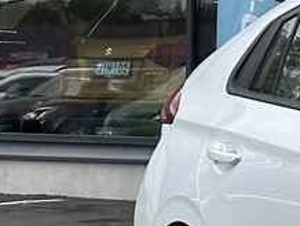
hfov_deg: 5.9
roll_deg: -0.6
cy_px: 94
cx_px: 783
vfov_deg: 4.7
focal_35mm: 317
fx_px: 2750
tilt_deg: +0.6
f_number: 1.78
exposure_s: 1/1433
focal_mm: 6.86
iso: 64
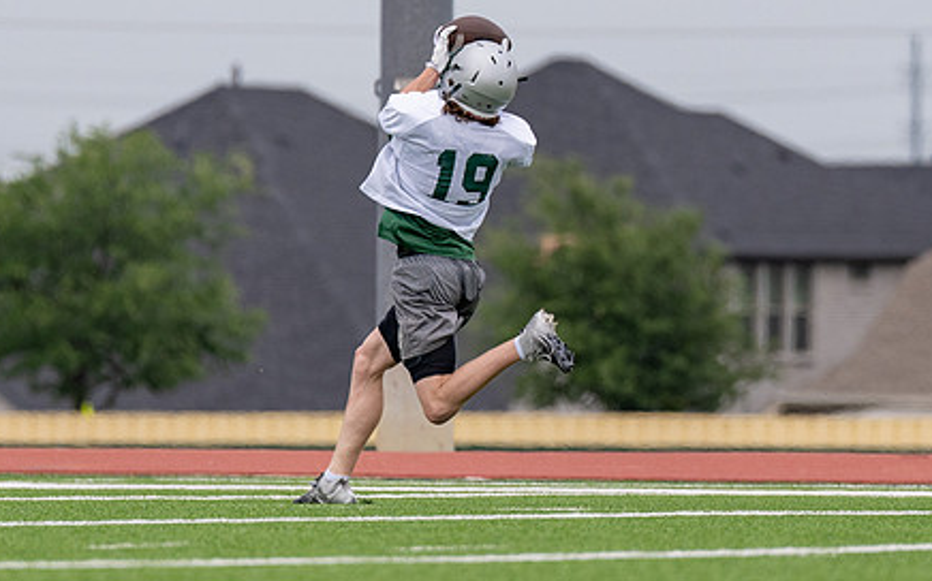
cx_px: 514
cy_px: 197
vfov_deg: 2.3
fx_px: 14572
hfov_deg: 3.7
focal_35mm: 574
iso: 200
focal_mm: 200
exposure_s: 1/3200
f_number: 2.8
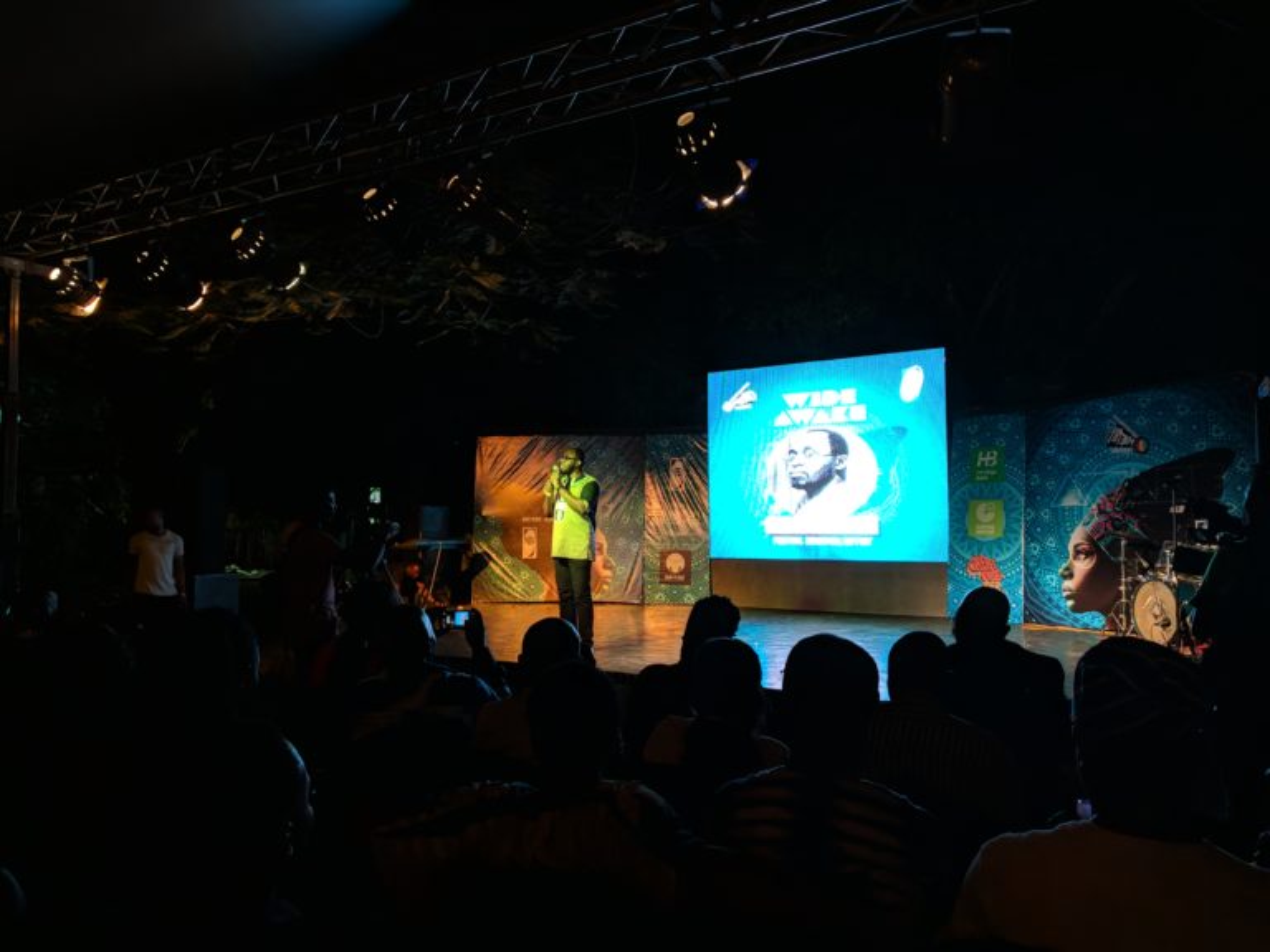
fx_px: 954
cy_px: 476
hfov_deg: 67.3
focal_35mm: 26
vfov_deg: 53.1
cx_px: 635
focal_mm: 3.81
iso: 337
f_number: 2.2
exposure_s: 1/33.3
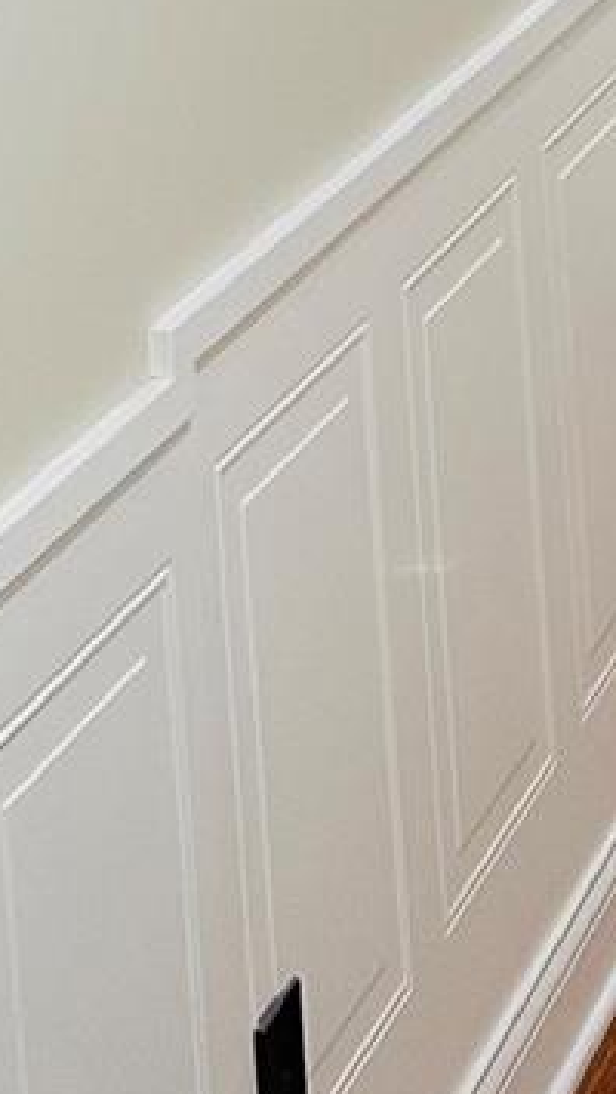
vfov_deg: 16.4
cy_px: -758
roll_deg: +3.1
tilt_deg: -3.0
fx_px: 3277
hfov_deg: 10.5
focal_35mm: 113
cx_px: 767
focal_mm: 6.86
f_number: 1.78
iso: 200
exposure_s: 1/120
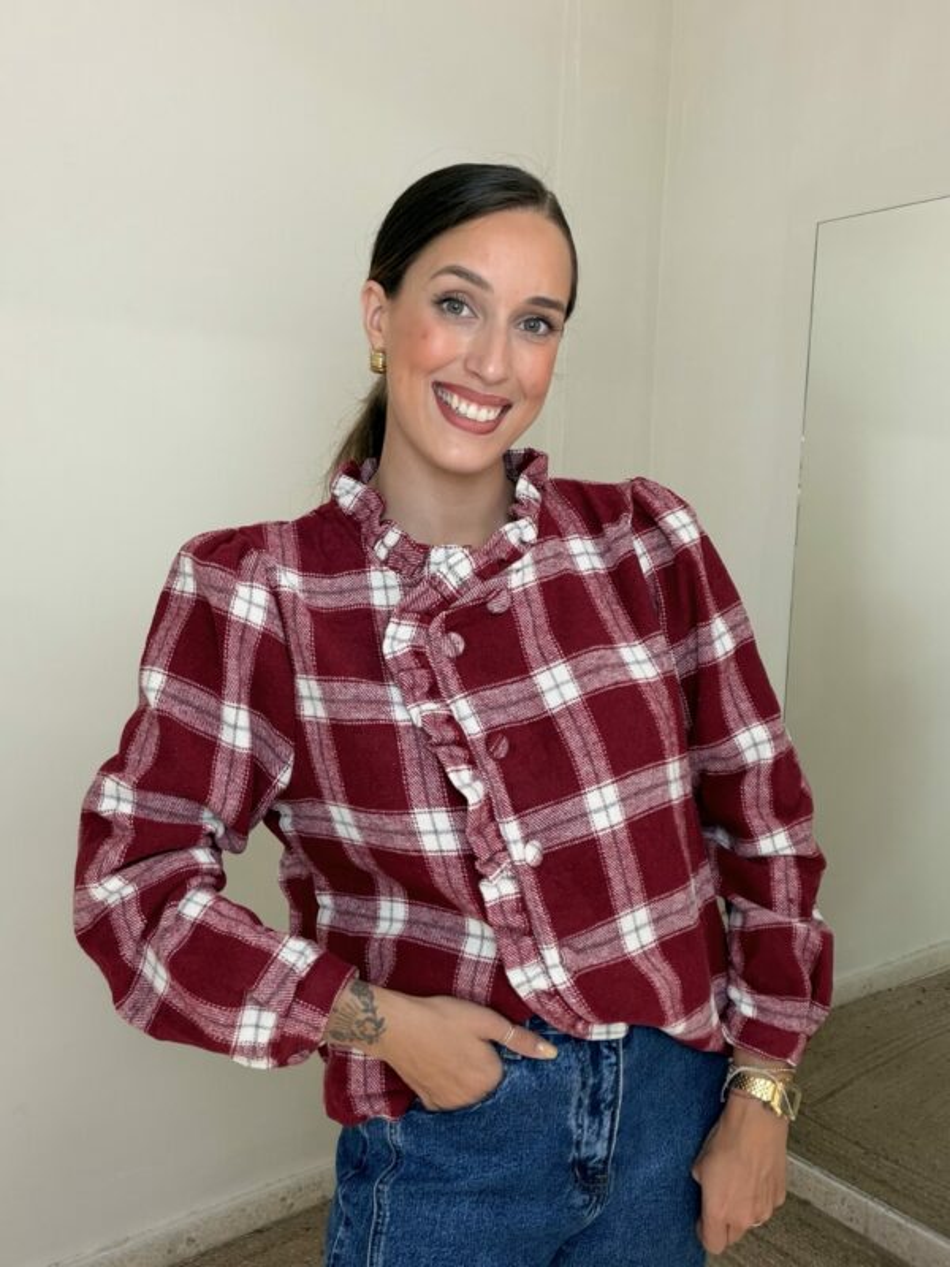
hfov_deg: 46.8
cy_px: 634
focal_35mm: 30
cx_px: 475
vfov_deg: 60.0
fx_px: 1098
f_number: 1.9
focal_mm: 2.71
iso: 80
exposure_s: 1/60
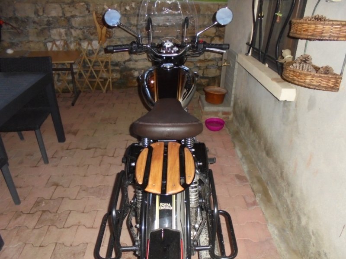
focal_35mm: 26
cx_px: 173
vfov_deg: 53.1
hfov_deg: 67.3
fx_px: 260
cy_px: 130
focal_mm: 4.6
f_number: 3.5
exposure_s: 1/30
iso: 500
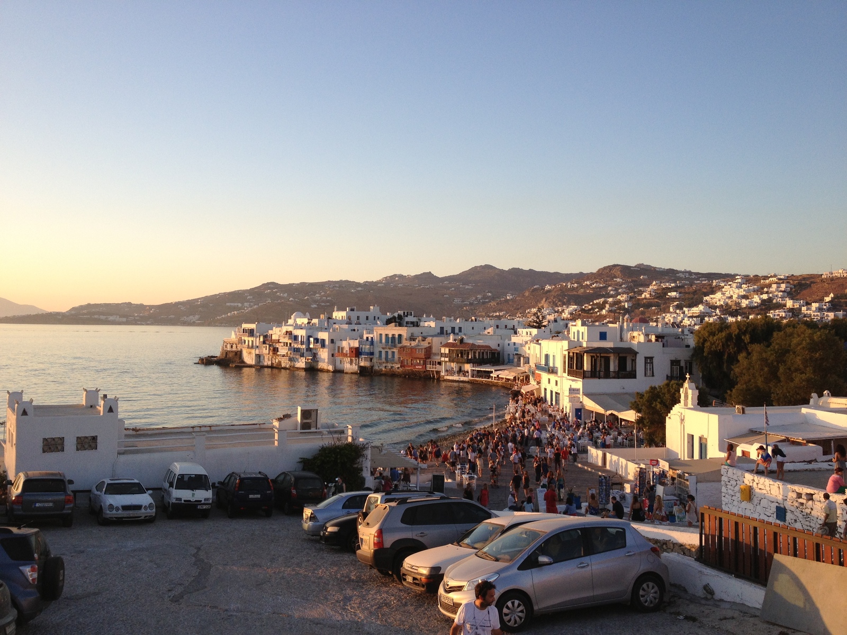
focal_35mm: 35
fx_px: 856
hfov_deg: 52.6
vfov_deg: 40.7
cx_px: 424
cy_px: 318
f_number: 2.4
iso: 50
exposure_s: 1/468
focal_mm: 4.28
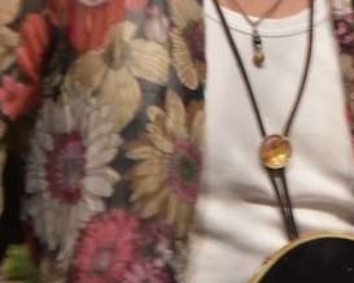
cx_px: 510
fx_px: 3246
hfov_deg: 6.2
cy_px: 156
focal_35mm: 310
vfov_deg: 5.0
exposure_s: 1/60
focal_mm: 50
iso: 2200
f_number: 4.8
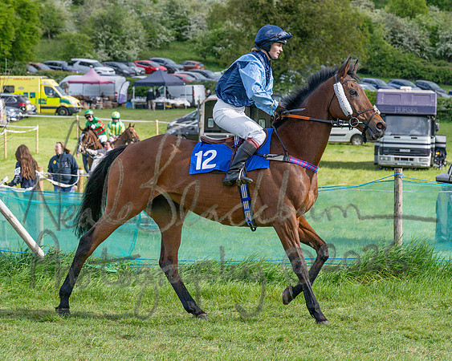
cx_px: 212
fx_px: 1778
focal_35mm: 133
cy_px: 177
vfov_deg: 11.6
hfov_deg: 14.5
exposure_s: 1/2500
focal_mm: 70
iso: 400
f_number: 4.5
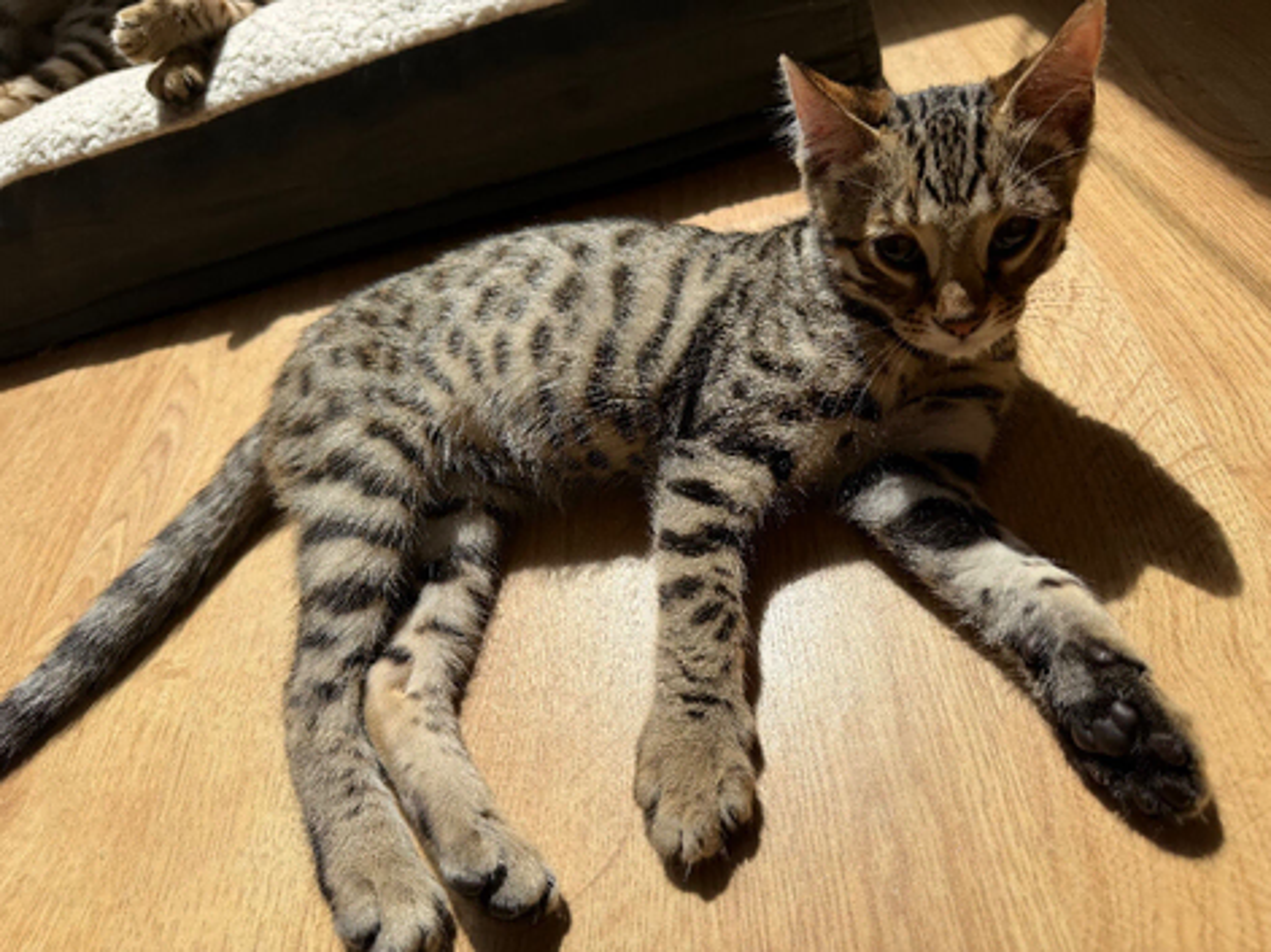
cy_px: 476
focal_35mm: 24
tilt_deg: -45.4
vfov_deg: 56.8
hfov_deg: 71.6
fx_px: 881
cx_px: 636
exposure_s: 1/4167
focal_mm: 6.76
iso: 80
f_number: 1.78
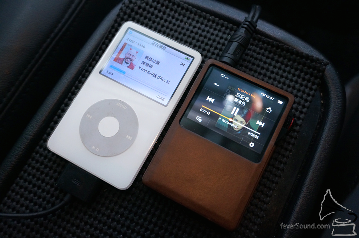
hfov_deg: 57.3
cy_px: 119
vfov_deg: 39.9
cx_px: 180
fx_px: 329
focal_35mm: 33
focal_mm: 22
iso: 1600
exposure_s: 1/60
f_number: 4
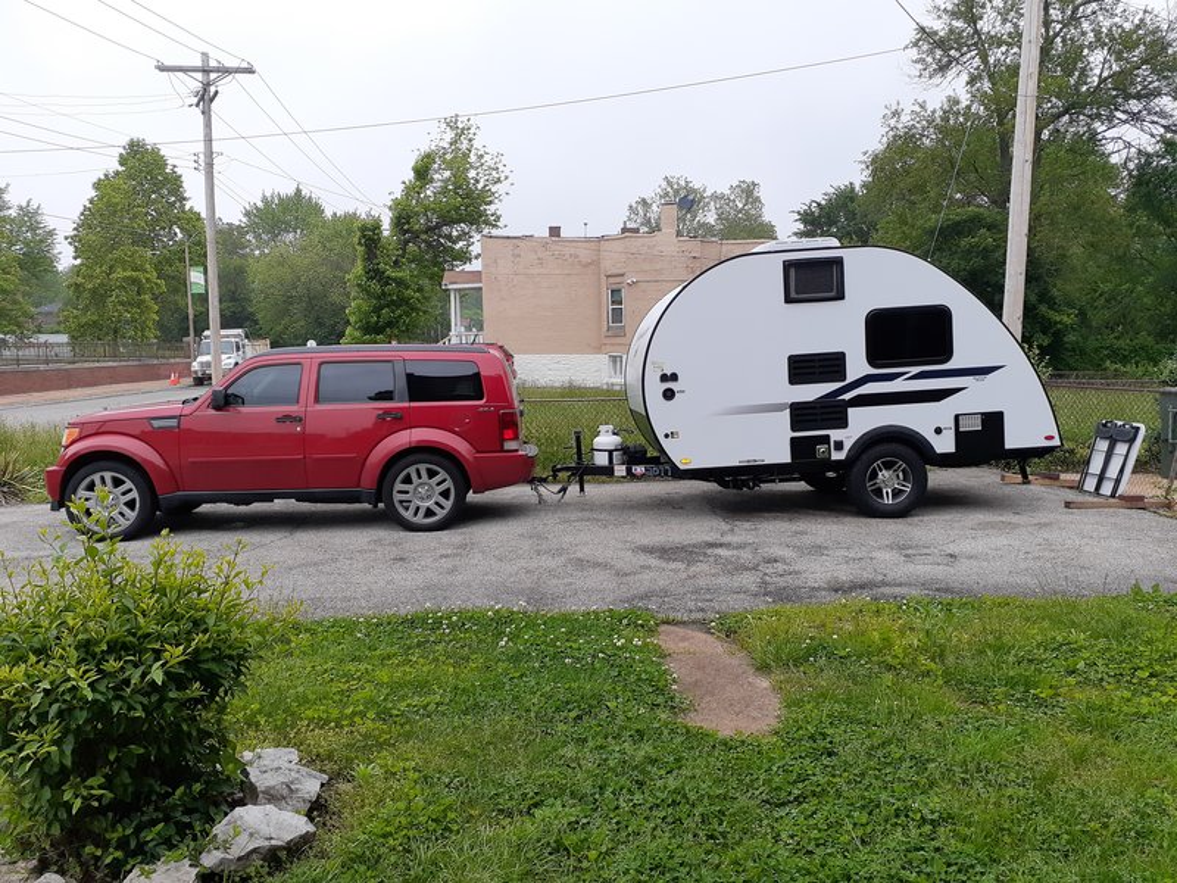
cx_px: 588
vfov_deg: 51.4
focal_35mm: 27
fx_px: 918
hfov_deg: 65.3
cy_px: 442
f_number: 1.9
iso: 40
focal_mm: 3.6
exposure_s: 1/127
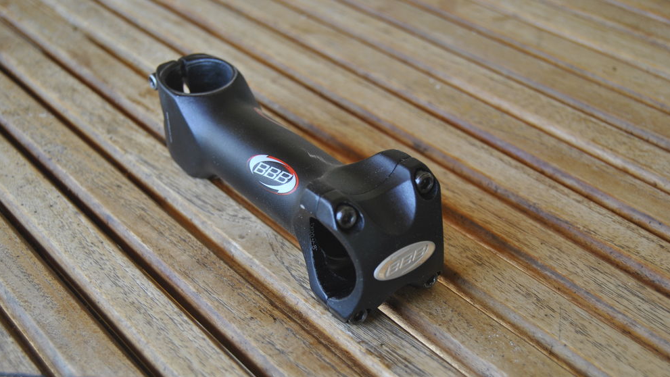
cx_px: 334
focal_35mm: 56
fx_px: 987
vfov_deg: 21.6
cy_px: 215
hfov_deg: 37.5
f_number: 4.5
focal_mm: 35
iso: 200
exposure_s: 1/80
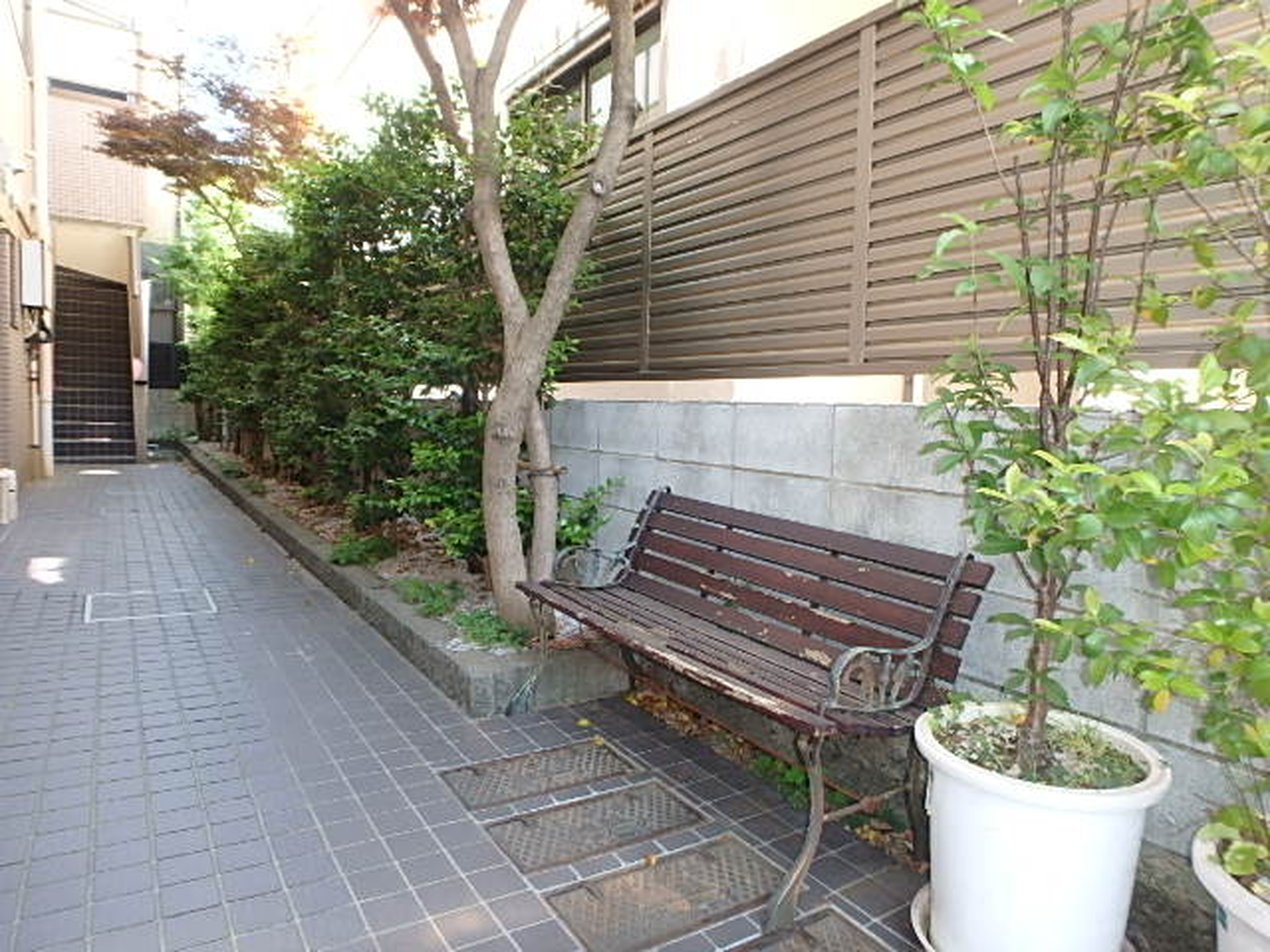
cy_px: 476
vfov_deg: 63.4
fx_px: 770
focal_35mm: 21
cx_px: 635
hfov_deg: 79.0
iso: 160
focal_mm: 3.7
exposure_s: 1/60
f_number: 3.5
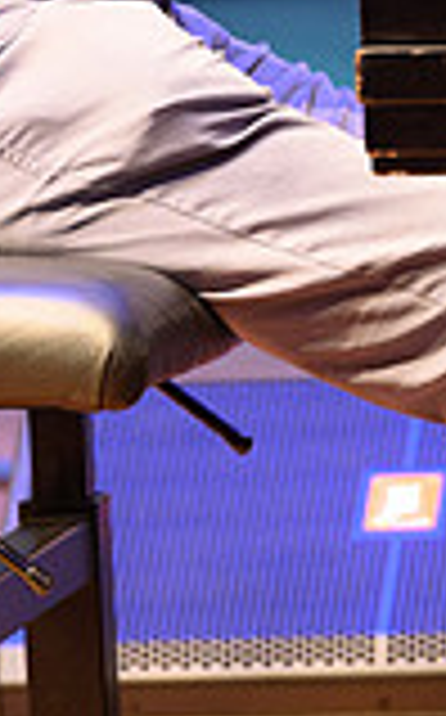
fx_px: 16907
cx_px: 104
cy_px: -162
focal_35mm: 867
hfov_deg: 1.5
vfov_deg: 2.4
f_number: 5
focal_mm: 200
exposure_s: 1/60
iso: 1600
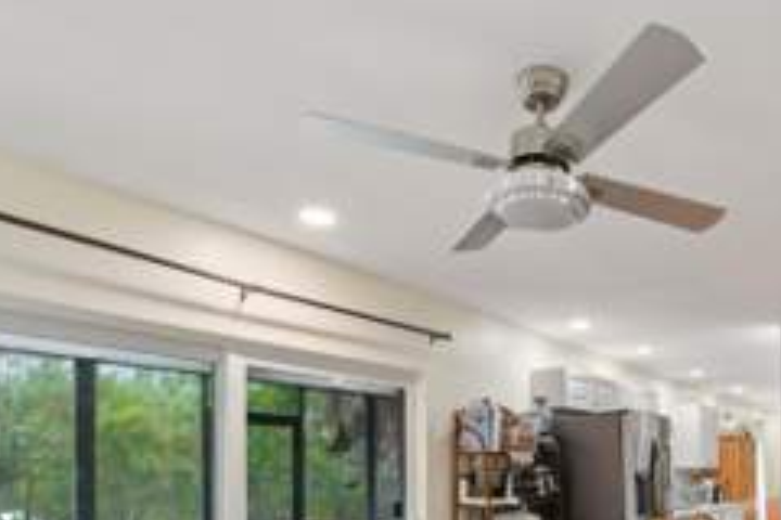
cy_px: 483
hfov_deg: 63.5
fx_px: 607
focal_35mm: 28
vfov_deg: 42.0
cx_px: 534
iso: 200
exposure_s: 1/6
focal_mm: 14
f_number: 9
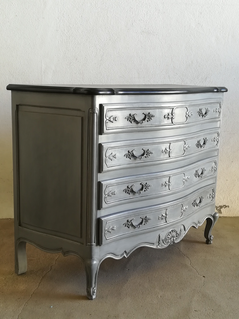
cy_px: 160
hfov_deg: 33.6
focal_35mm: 43
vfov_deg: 43.9
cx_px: 120
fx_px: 396
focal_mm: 3.83
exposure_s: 1/40
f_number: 2.2
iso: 80
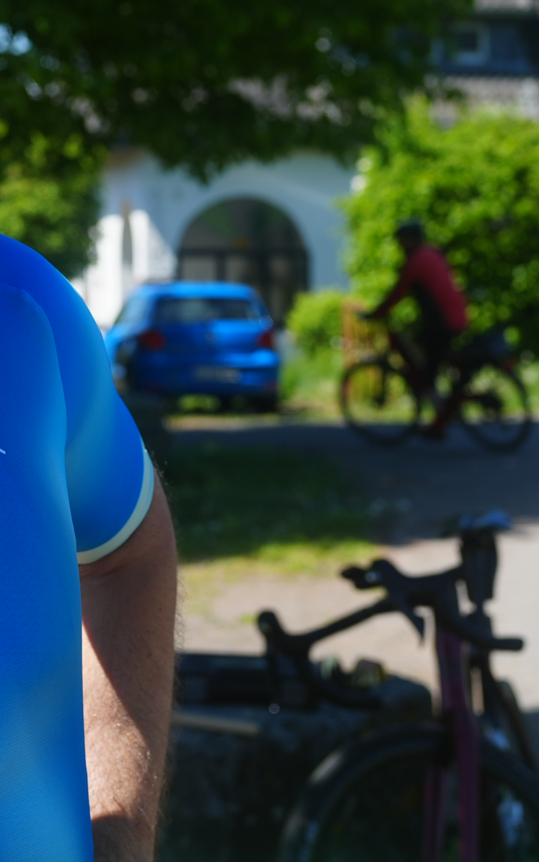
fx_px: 3197
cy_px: 285
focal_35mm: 136
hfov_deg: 9.6
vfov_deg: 15.3
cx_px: 233
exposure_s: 1/320
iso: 100
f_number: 5.6
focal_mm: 40
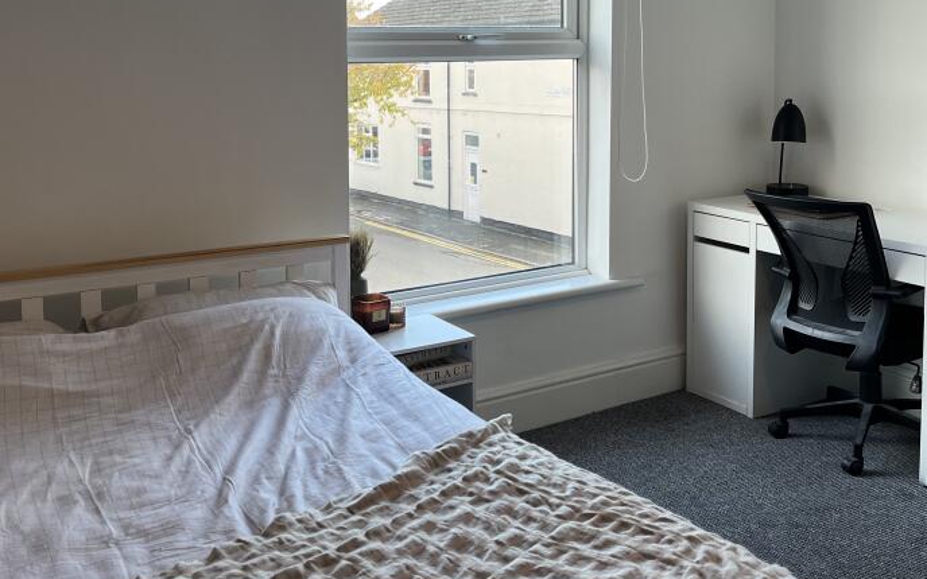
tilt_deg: -4.8
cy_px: 140
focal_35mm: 41
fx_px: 1036
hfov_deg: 48.2
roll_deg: +0.7
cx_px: 474
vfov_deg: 30.7
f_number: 1.6
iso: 64
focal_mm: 5.1
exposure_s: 1/100
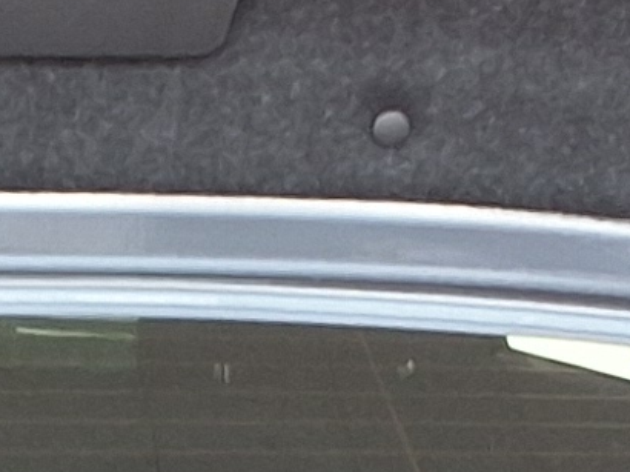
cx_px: -115
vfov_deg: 6.6
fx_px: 4056
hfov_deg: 8.8
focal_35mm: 223
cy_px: 627
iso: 32
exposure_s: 1/123
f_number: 1.9
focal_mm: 2.91
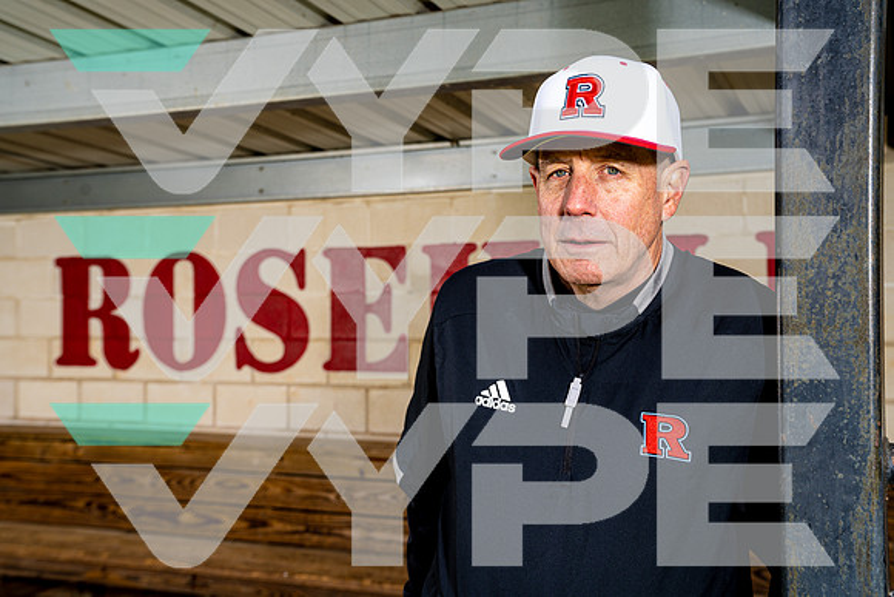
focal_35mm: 42
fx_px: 1043
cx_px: 447
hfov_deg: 46.4
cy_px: 298
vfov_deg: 31.9
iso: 100
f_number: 5.6
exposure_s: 1/250
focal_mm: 42
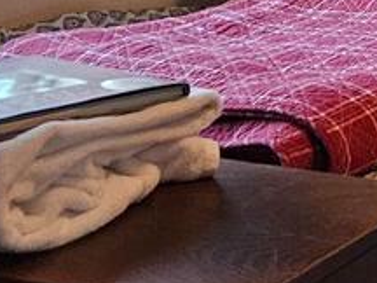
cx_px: 813
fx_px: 1666
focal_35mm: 153
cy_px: -386
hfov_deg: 11.3
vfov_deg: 8.8
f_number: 1.8
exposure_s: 1/120
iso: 400
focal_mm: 5.4
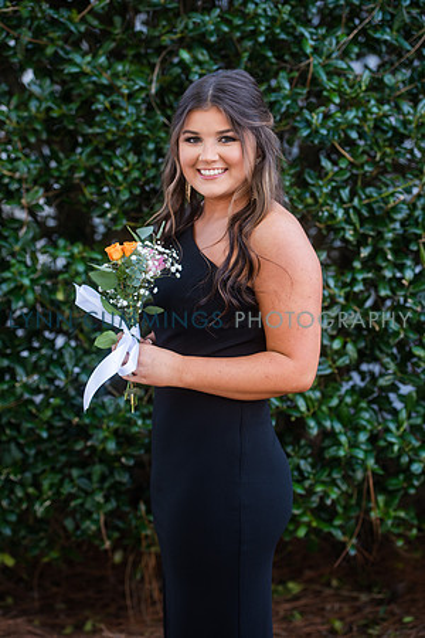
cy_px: 319
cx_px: 212
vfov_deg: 26.0
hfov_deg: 17.5
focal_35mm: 78
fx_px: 1381
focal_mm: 78
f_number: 3.5
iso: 80
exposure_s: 1/125
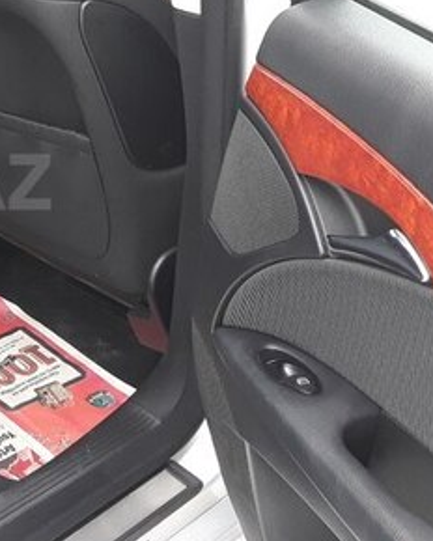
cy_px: 182
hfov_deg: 22.5
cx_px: -140
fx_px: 961
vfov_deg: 31.2
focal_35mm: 60
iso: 64
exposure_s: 1/50
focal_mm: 3.71
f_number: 1.7
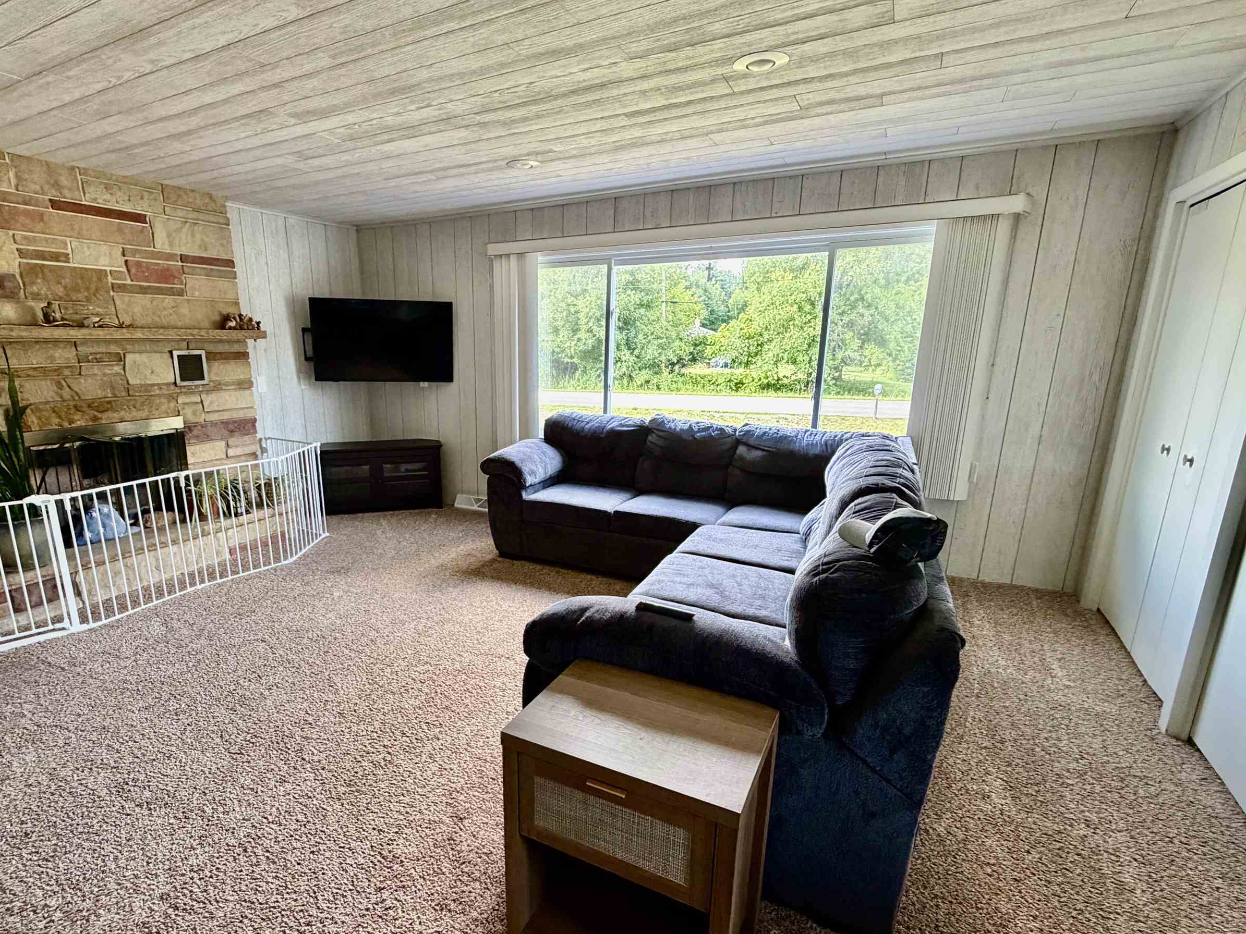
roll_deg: +0.8
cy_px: 510
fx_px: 648
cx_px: 537
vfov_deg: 71.4
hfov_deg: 87.2
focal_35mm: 18
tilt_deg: -14.3
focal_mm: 2.22
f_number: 2.2
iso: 320
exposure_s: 1/95
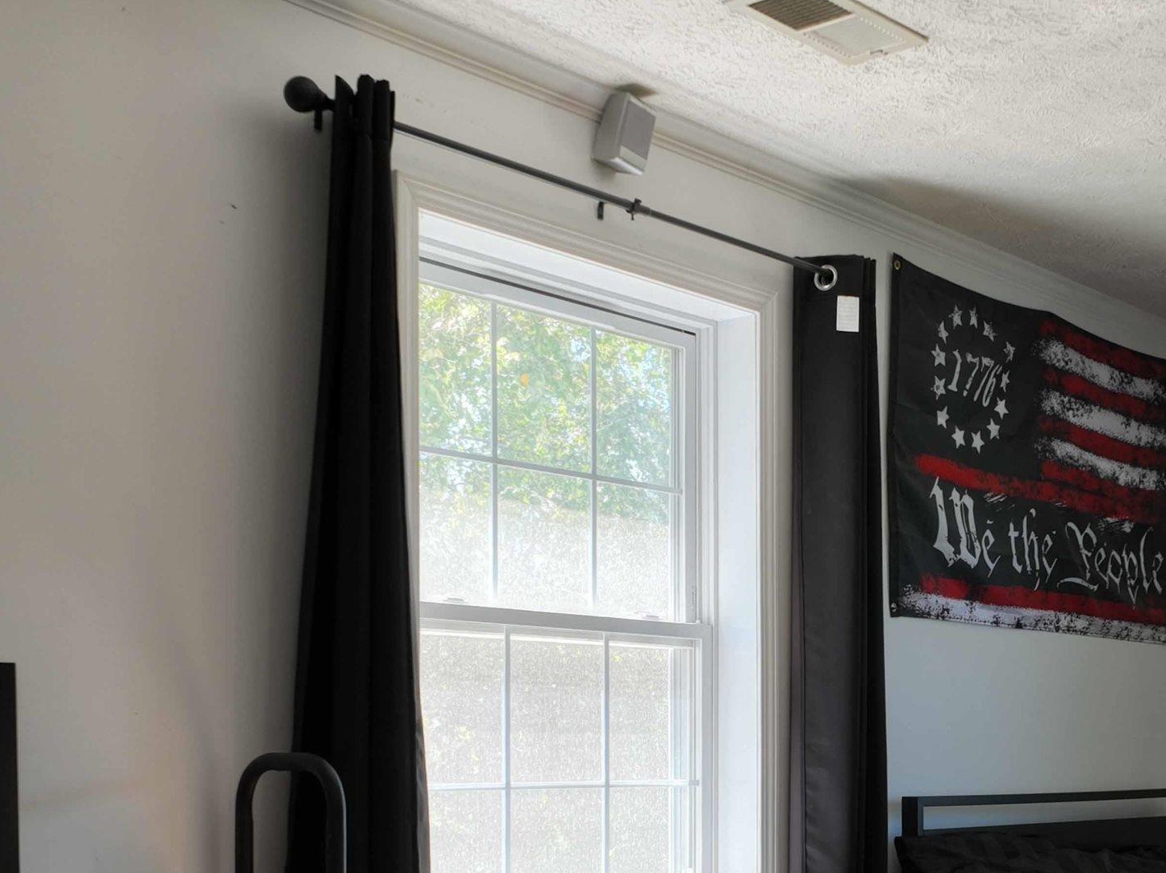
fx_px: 1751
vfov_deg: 27.2
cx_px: 979
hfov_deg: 35.3
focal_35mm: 52
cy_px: 746
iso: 230
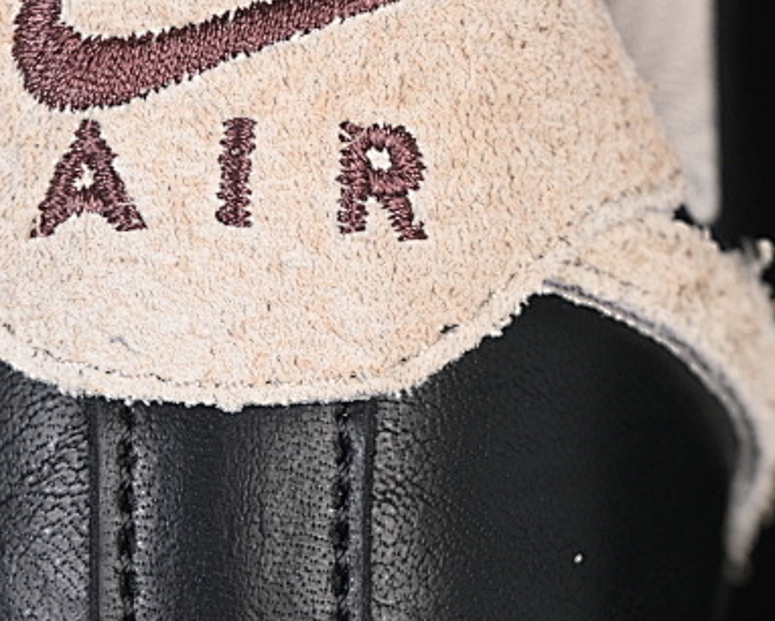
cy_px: 509
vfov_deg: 7.8
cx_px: 205
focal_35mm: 199
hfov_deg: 9.7
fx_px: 4567
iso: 160
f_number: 6.3
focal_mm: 50
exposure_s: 1/60
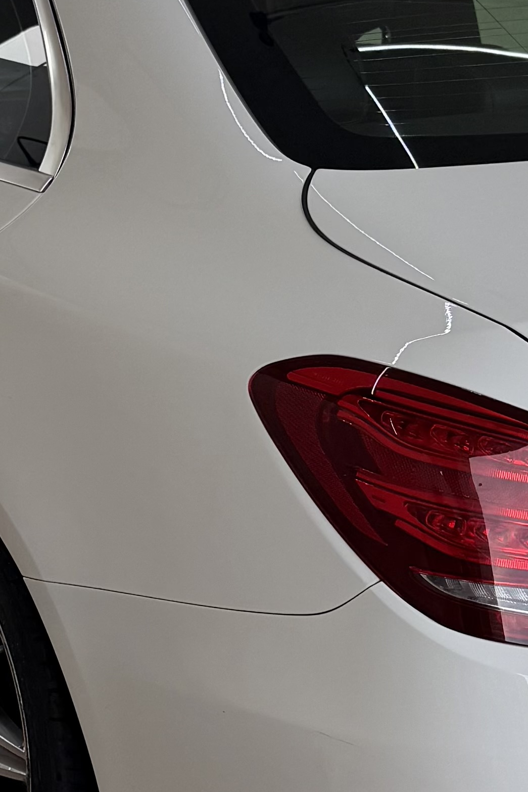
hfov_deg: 15.0
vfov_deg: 22.3
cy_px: 281
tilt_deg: -11.6
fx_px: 2001
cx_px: 298
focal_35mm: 91
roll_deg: -1.6
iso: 100
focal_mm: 6.76
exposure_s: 1/1156
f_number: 1.78
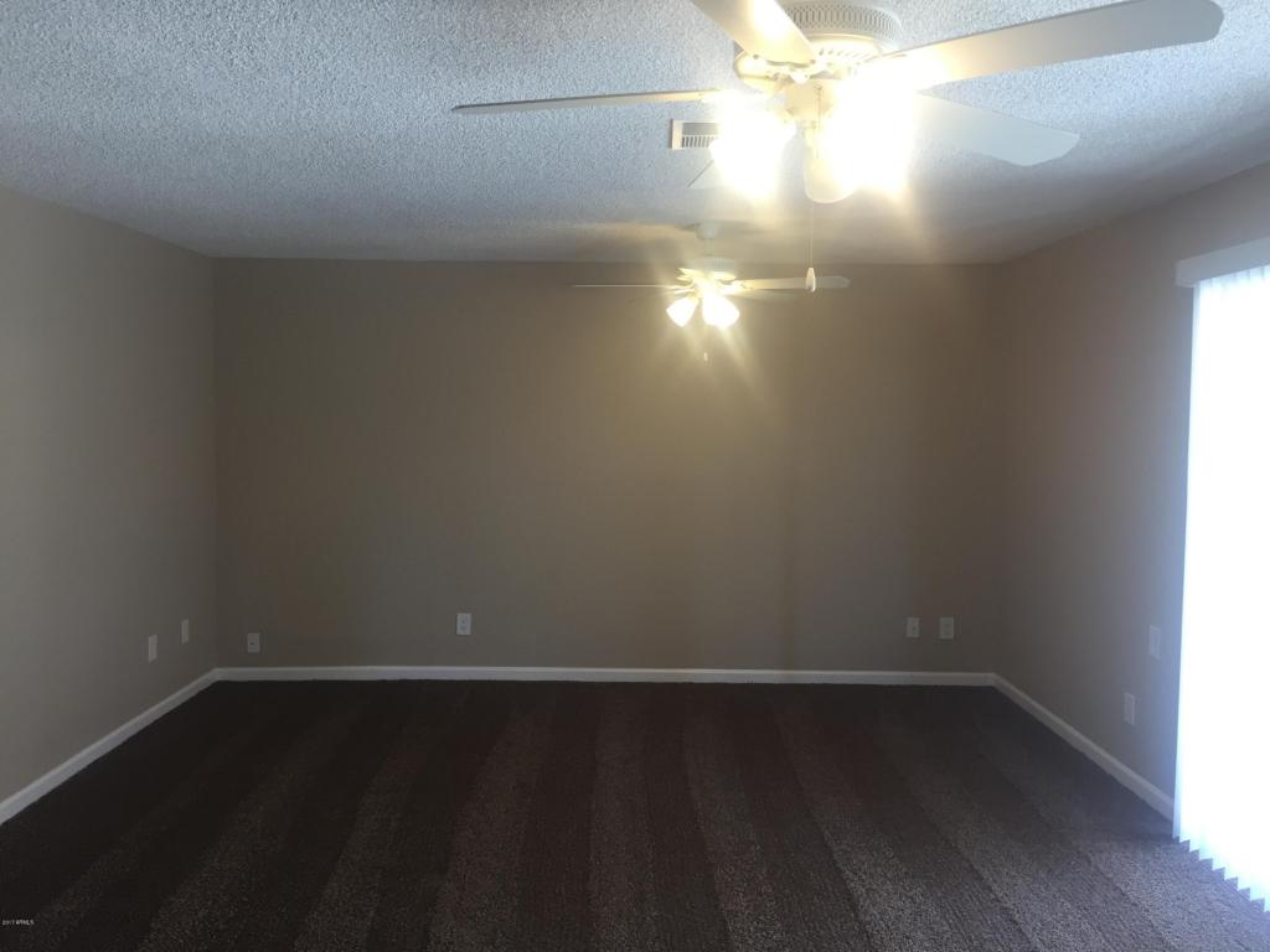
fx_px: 1064
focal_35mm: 29
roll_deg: -0.5
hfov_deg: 61.7
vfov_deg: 48.2
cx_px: 635
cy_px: 476
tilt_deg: -2.9
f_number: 2.2
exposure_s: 1/40
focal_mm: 4.15
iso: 32
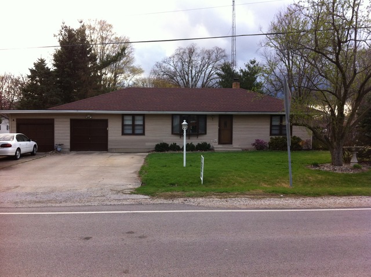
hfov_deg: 52.7
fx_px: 375
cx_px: 186
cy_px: 138
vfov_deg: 40.6
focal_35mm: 35
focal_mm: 3.85
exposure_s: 1/184
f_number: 2.8
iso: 80
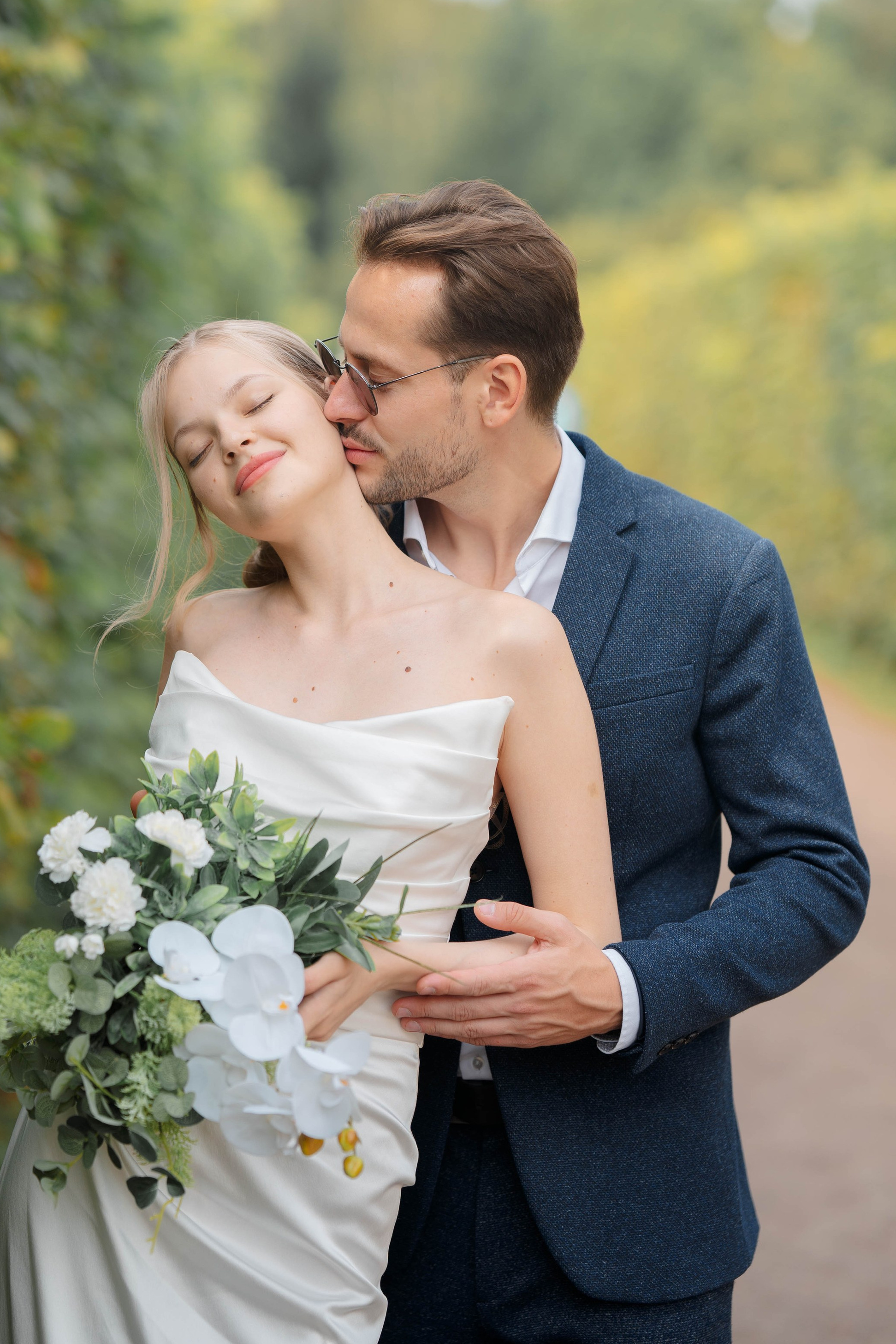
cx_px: 331
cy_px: 530
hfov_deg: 12.2
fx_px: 4181
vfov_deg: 18.2
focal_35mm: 112
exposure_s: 1/800
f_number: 2
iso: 100
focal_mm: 85
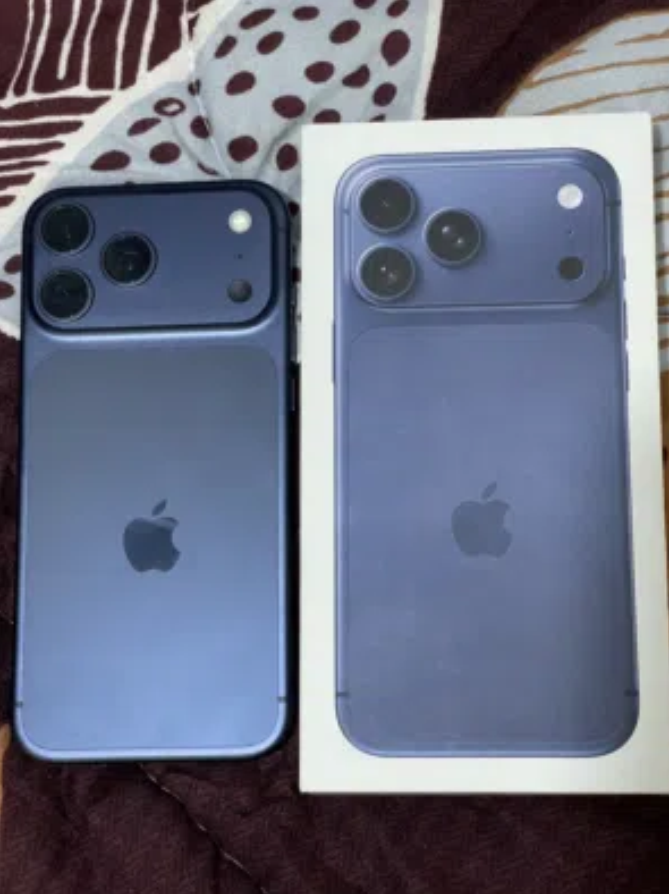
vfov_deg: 29.8
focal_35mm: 65
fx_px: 1677
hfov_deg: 22.6
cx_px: 338
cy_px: 452
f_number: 2.2
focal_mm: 7.5
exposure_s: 1/50
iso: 400
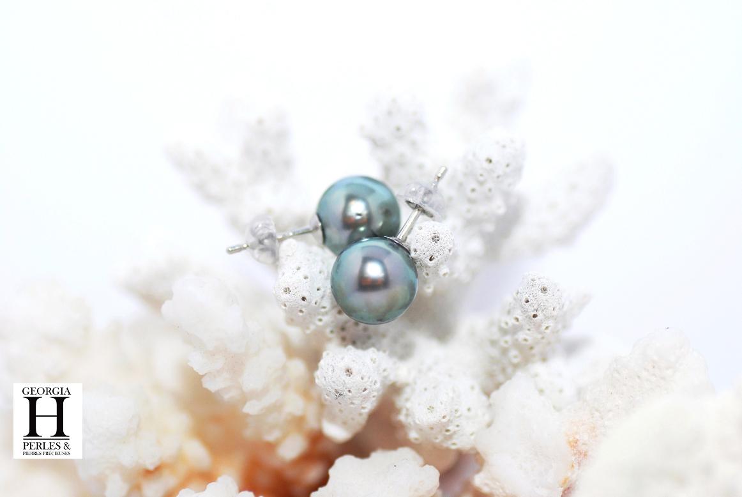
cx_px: 371
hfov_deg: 15.2
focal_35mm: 135
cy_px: 248
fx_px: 2786
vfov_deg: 10.2
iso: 400
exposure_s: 1/13
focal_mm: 90
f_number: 5
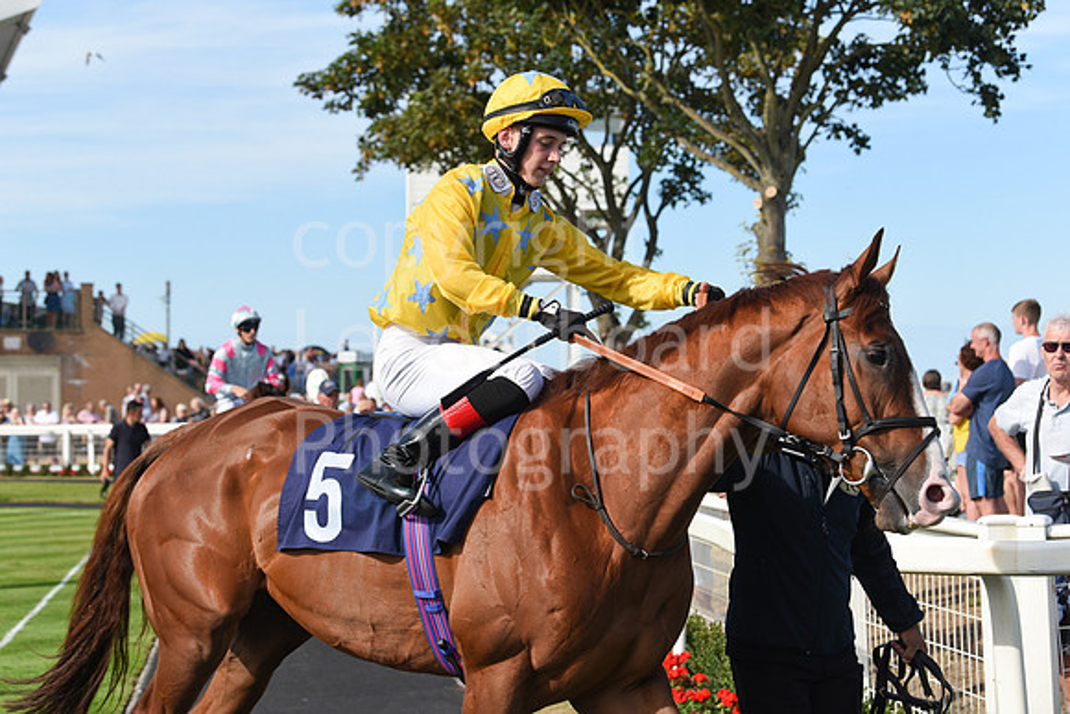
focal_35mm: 70
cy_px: 357
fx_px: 2081
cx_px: 535
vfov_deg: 19.5
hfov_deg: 28.8
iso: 400
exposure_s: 1/2000
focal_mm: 70
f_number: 5.6
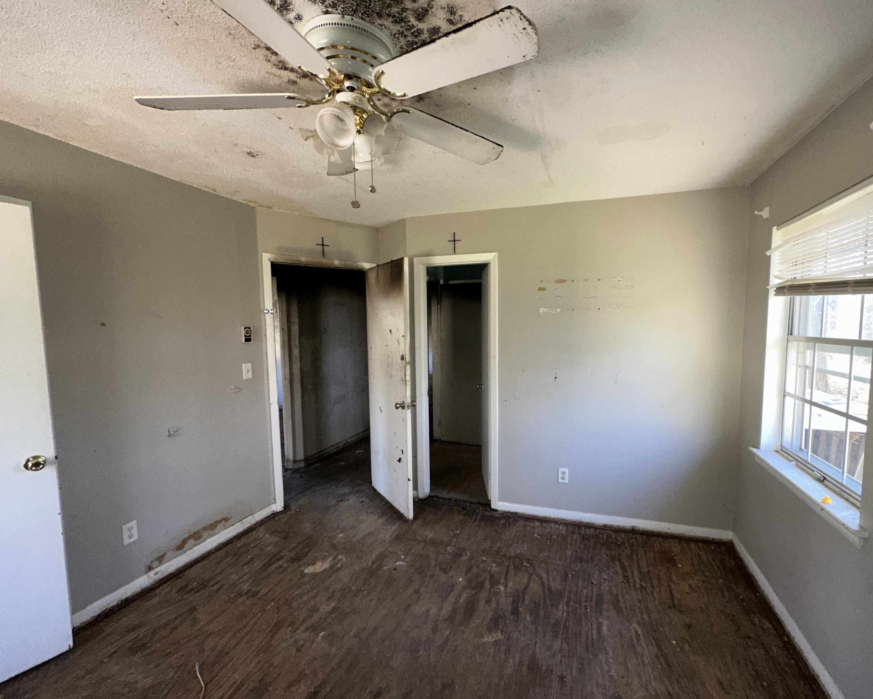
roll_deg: +0.2
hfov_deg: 96.5
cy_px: 356
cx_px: 477
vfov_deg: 84.0
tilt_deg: -5.1
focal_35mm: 15
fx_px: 388
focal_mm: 2.22
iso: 100
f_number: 2.2
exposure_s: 1/121
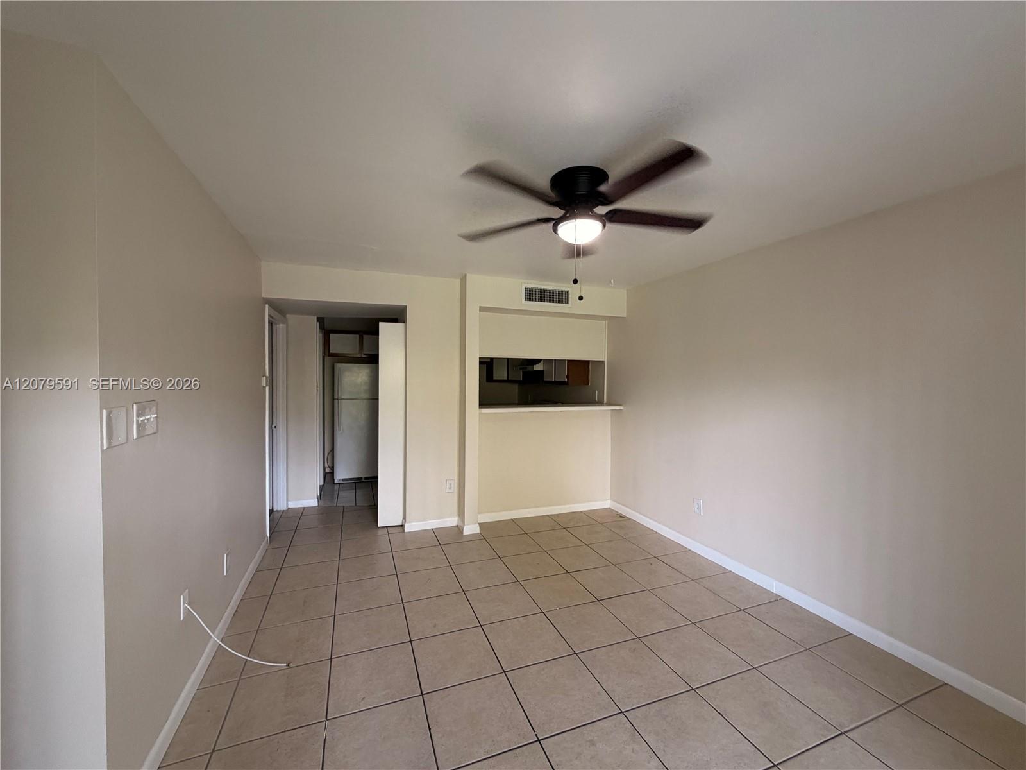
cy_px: 385
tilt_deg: -0.6
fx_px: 415
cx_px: 513
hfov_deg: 102.1
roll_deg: +0.1
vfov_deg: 85.7
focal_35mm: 14
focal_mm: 2.22
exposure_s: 1/60
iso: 200
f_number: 2.2
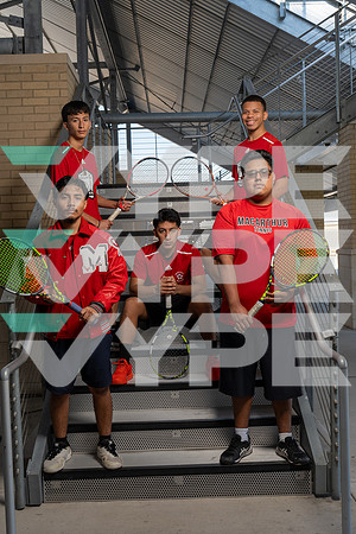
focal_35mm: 40
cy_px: 267
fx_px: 593
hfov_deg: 33.4
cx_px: 178
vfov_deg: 48.5
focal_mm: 40
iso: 250
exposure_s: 1/250
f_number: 8
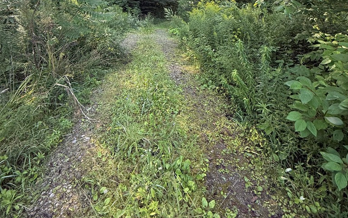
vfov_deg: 52.1
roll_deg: +2.0
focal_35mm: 20
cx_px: 173
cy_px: 20
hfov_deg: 85.1
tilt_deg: -3.0
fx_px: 190
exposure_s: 1/99
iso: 200
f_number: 2.2
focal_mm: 2.22
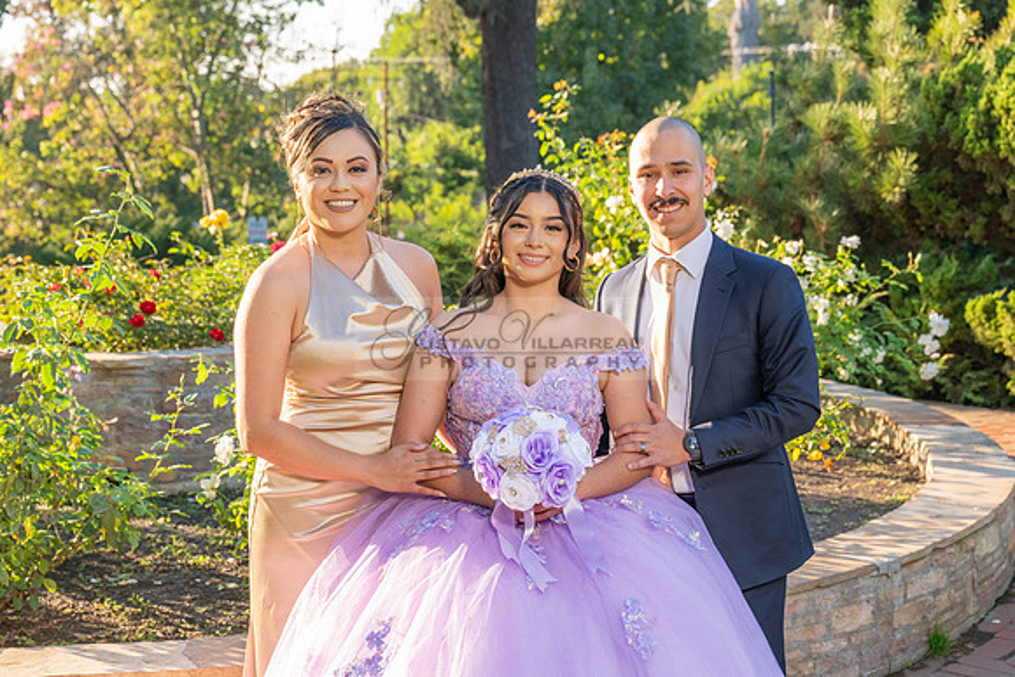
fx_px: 1789
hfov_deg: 31.7
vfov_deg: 21.4
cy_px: 377
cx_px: 511
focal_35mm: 63
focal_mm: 57
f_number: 5.6
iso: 200
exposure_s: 1/200
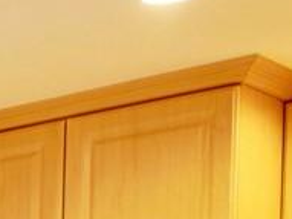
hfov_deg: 10.8
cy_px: 527
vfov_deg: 8.9
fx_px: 1265
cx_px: -445
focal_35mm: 150
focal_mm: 5.9
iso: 250
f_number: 2
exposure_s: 1/40
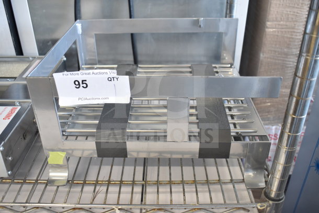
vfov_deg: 38.4
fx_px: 306
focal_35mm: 34
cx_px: 160
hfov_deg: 55.1
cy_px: 106
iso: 800
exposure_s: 1/40
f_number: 3.8
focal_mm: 23
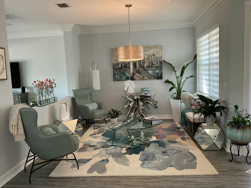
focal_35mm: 29
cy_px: 94
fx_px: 210
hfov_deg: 61.7
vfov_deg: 48.2
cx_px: 126
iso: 80
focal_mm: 3
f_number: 1.8
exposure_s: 1/60
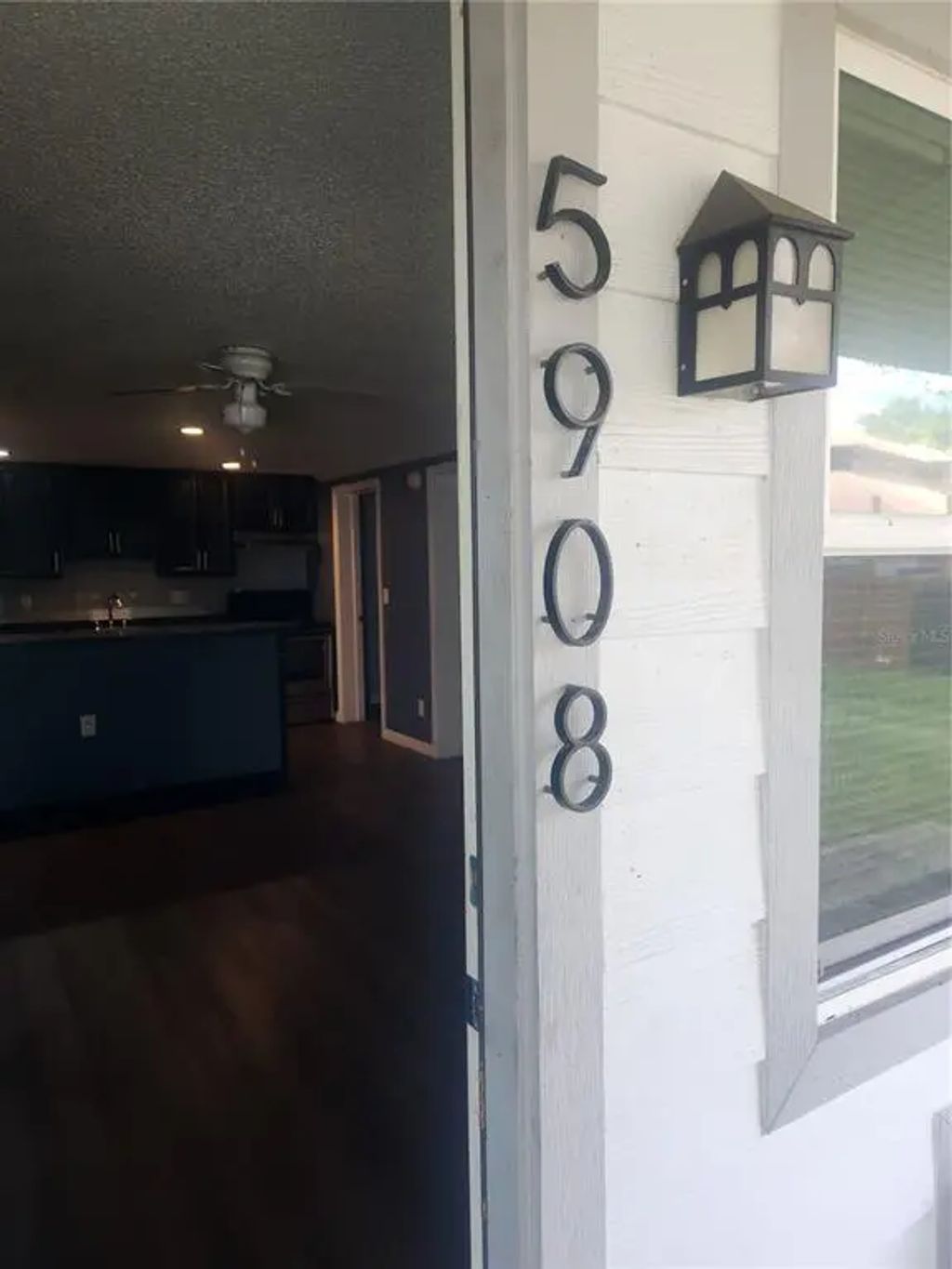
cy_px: 634
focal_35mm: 23
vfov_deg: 73.9
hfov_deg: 58.9
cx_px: 476
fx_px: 843
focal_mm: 5.4
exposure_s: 1/180
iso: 125
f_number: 1.8
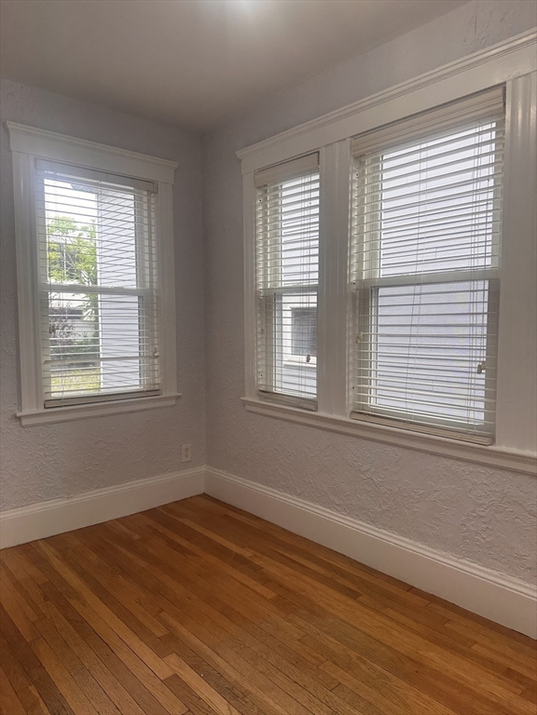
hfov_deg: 56.8
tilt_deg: -3.4
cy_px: 358
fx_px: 496
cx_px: 268
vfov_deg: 71.6
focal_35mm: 24
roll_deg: -0.5
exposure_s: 1/173
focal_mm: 6.86
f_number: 1.78
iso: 64
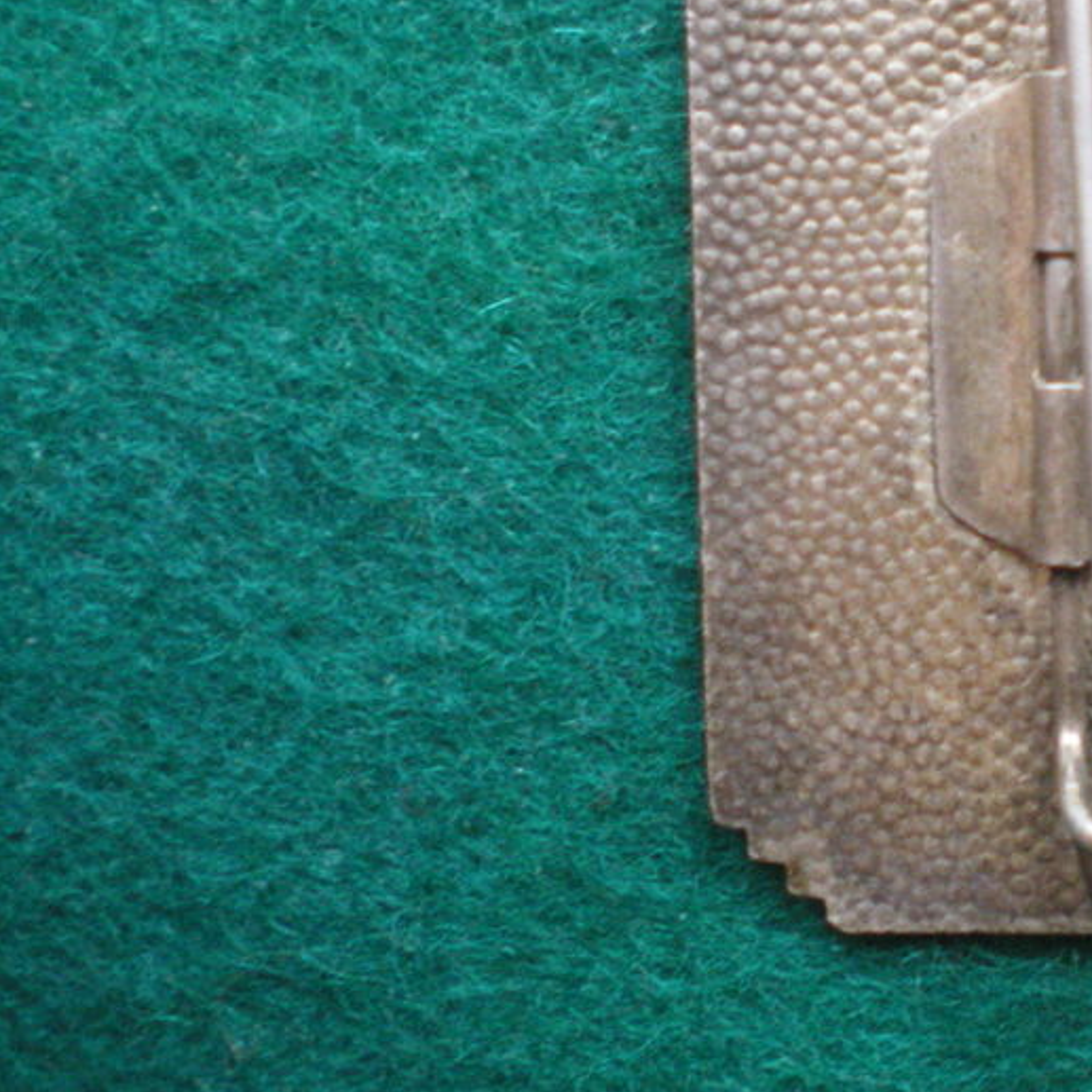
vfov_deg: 26.4
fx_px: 2320
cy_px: 397
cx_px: 1020
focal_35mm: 65
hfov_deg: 25.5
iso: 400
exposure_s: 1/15
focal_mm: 6.3
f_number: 3.1
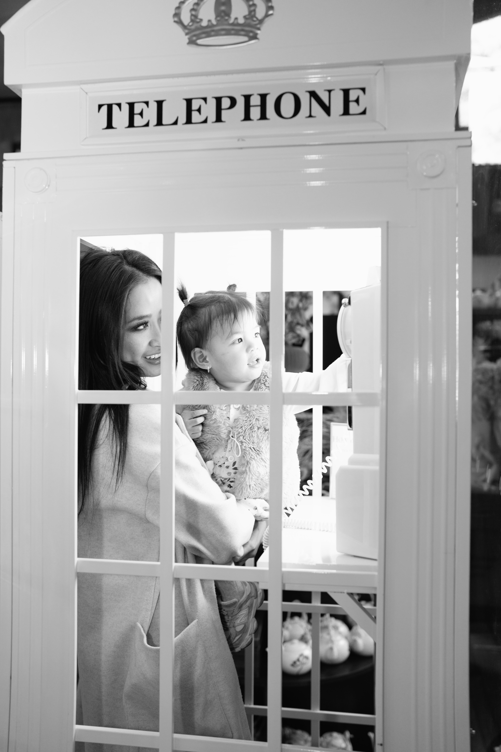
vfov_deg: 54.4
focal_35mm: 35
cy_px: 376
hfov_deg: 37.9
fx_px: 731
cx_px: 250
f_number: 2.2
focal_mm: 35
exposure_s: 1/60
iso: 800
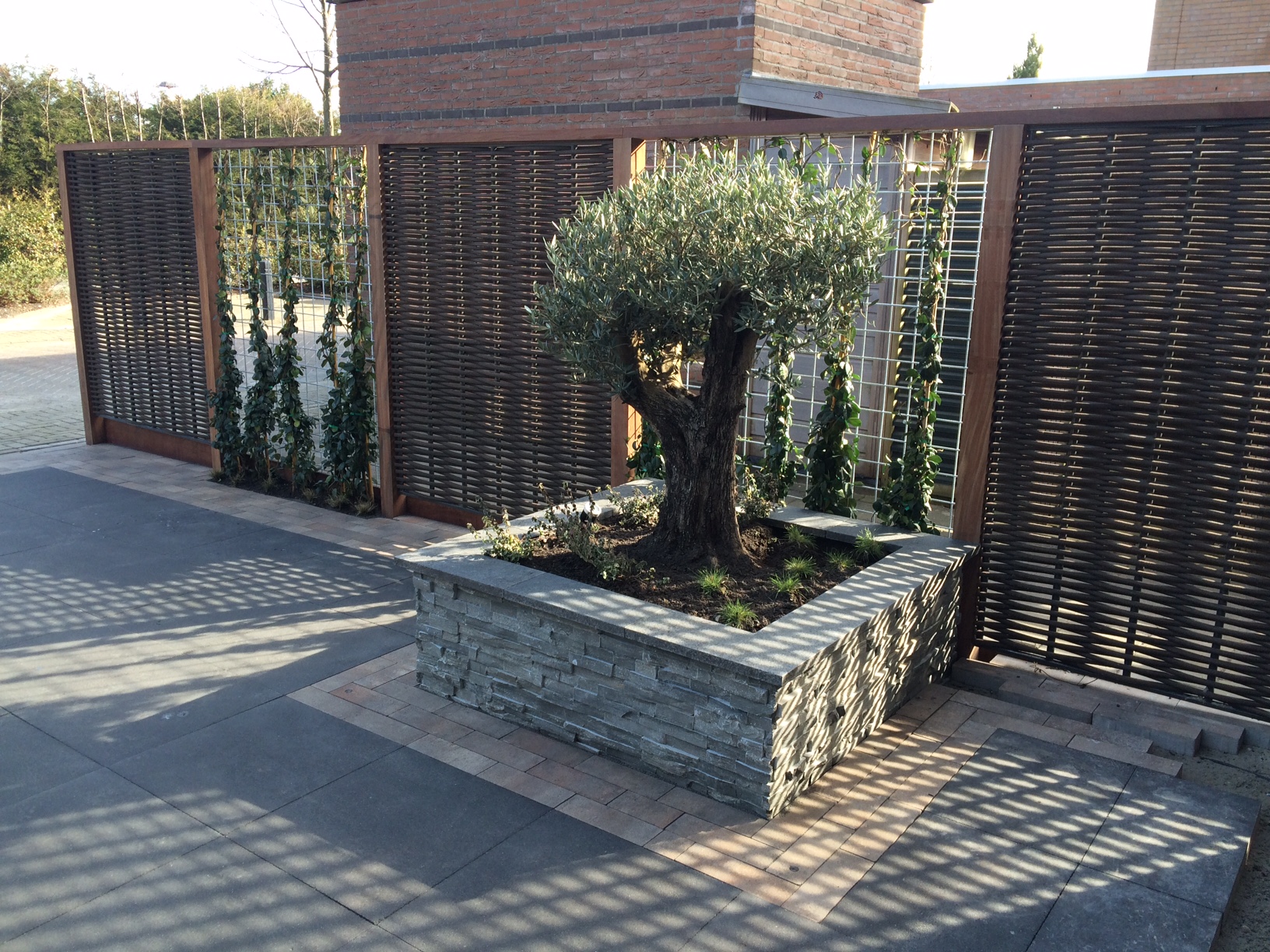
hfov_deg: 61.7
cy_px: 476
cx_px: 635
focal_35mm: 29
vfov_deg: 48.2
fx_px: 1064
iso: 32
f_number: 2.2
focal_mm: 4.15
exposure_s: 1/204
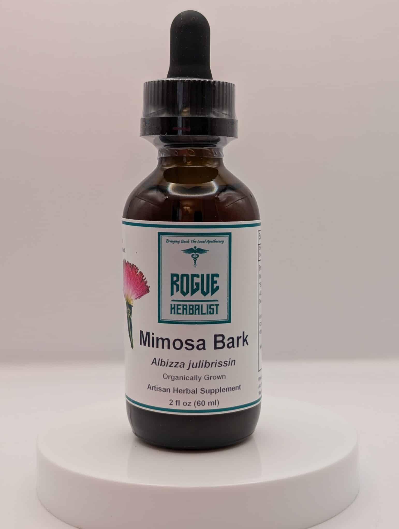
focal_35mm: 49
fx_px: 751
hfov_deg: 29.7
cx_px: 200
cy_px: 264
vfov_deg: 38.9
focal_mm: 6.9
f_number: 1.68
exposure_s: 1/25.1
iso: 21
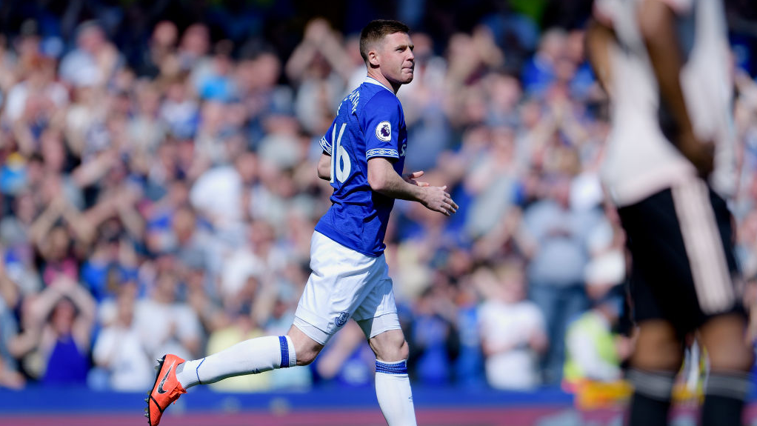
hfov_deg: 3.4
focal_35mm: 630
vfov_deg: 1.9
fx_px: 12646
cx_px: 378
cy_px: 249
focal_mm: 400
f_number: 2.8
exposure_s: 1/2000
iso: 125
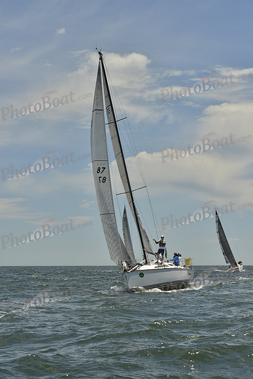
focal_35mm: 82
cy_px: 190
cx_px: 126
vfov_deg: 24.8
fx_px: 864
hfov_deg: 16.7
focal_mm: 82
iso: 280
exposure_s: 1/1600
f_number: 9
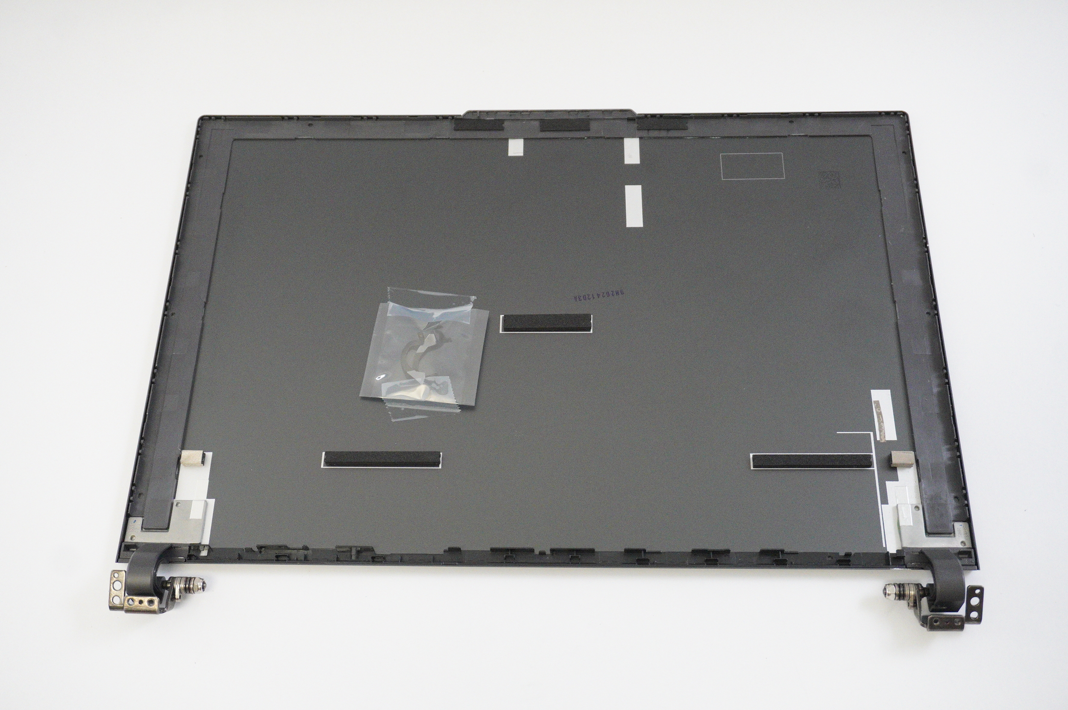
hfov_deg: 48.0
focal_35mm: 40
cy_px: 355
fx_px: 1200
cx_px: 534
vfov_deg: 33.0
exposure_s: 1/200
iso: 5000
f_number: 5.6
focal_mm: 27
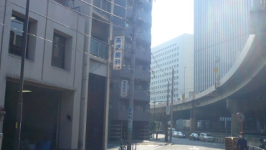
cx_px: 136
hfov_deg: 44.6
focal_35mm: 46
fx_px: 325
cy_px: 81
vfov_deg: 26.0
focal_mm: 5.7
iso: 100
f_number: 9
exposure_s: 1/125
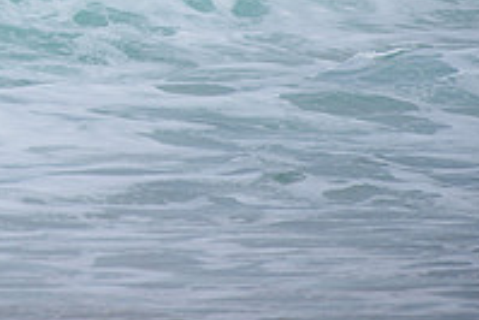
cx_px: -197
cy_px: -122
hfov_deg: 1.4
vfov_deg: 0.9
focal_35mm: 1459
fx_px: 19426
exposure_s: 1/2000
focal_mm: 500
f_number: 5.6
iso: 160
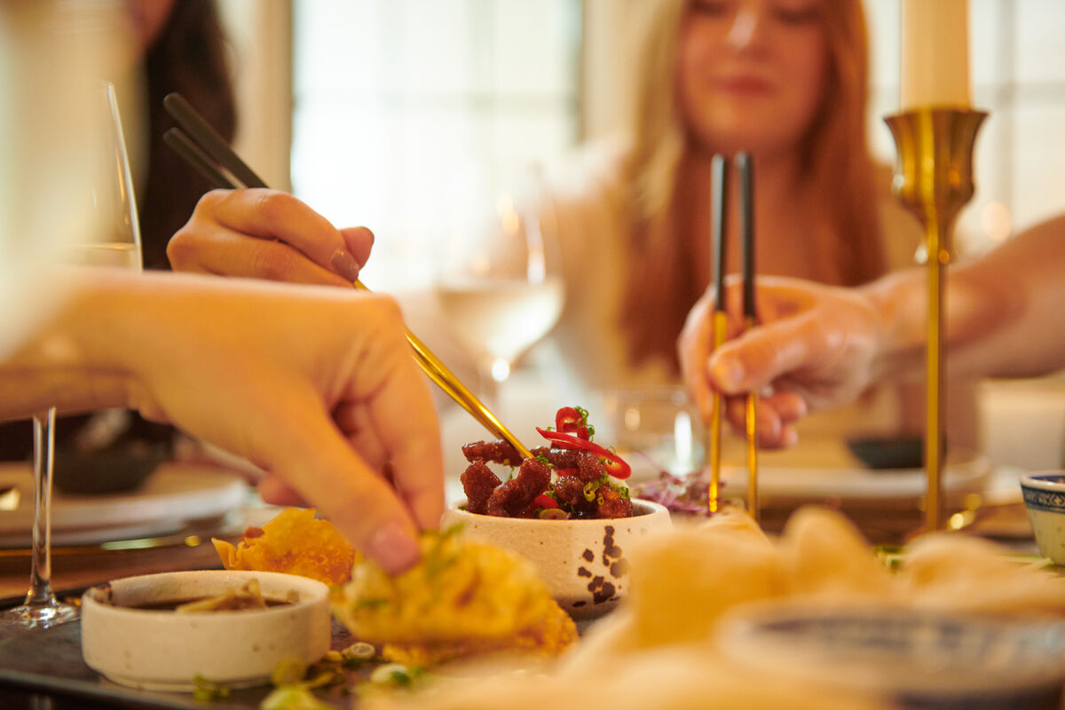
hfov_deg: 41.1
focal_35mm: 48
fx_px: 1420
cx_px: 532
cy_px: 355
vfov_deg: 28.1
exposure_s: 1/60
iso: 800
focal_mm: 48
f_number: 2.8
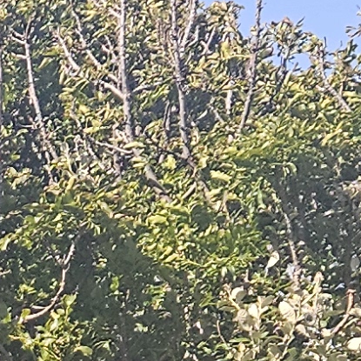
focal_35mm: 196
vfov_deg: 8.2
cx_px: -598
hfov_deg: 8.0
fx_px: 2313
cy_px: 864
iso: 32
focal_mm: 5.4
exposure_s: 1/1000
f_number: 1.8
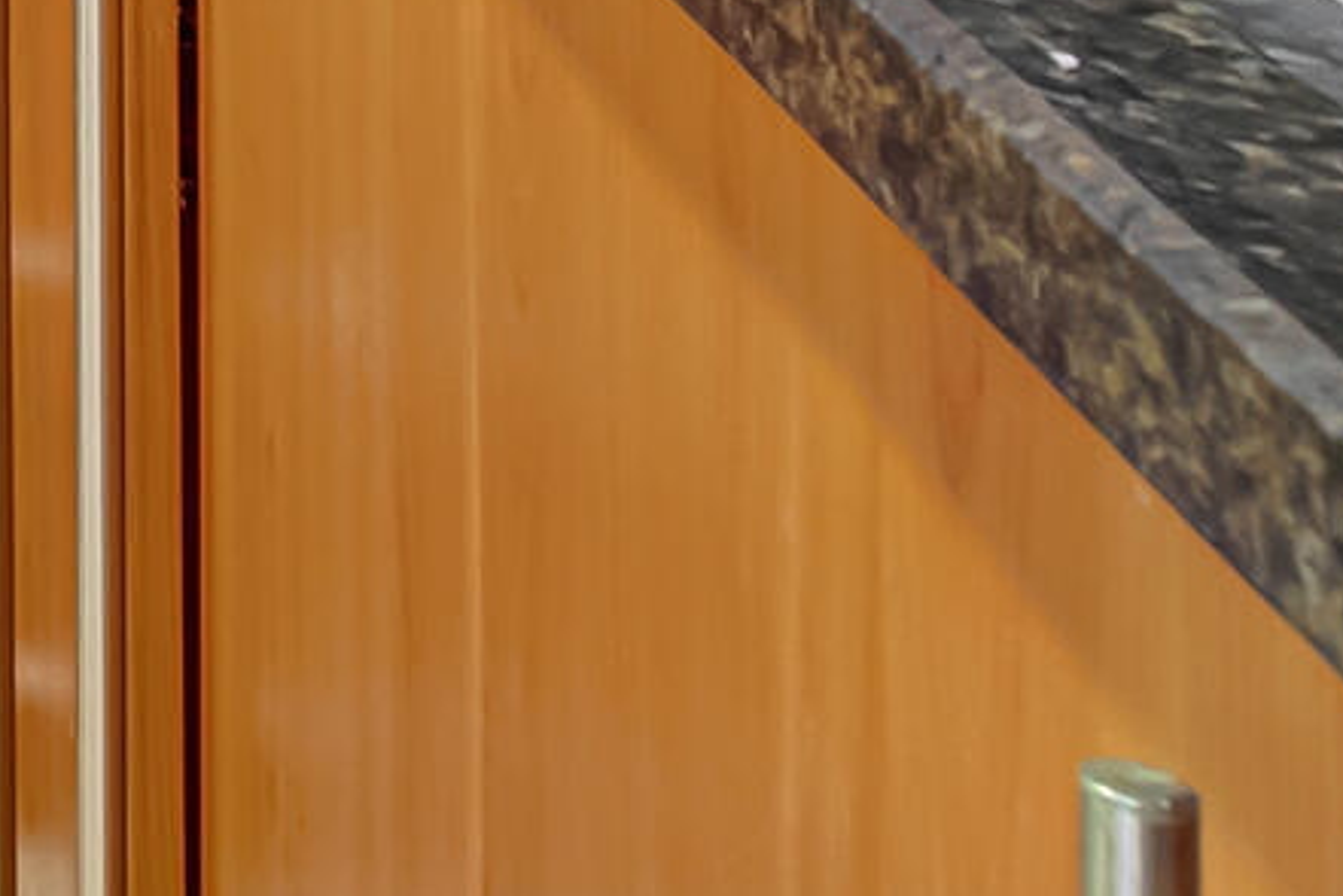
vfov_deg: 10.7
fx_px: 3805
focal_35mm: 102
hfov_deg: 13.0
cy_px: -1483
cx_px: -2184
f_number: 8
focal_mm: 10
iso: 1000
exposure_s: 1/3.33
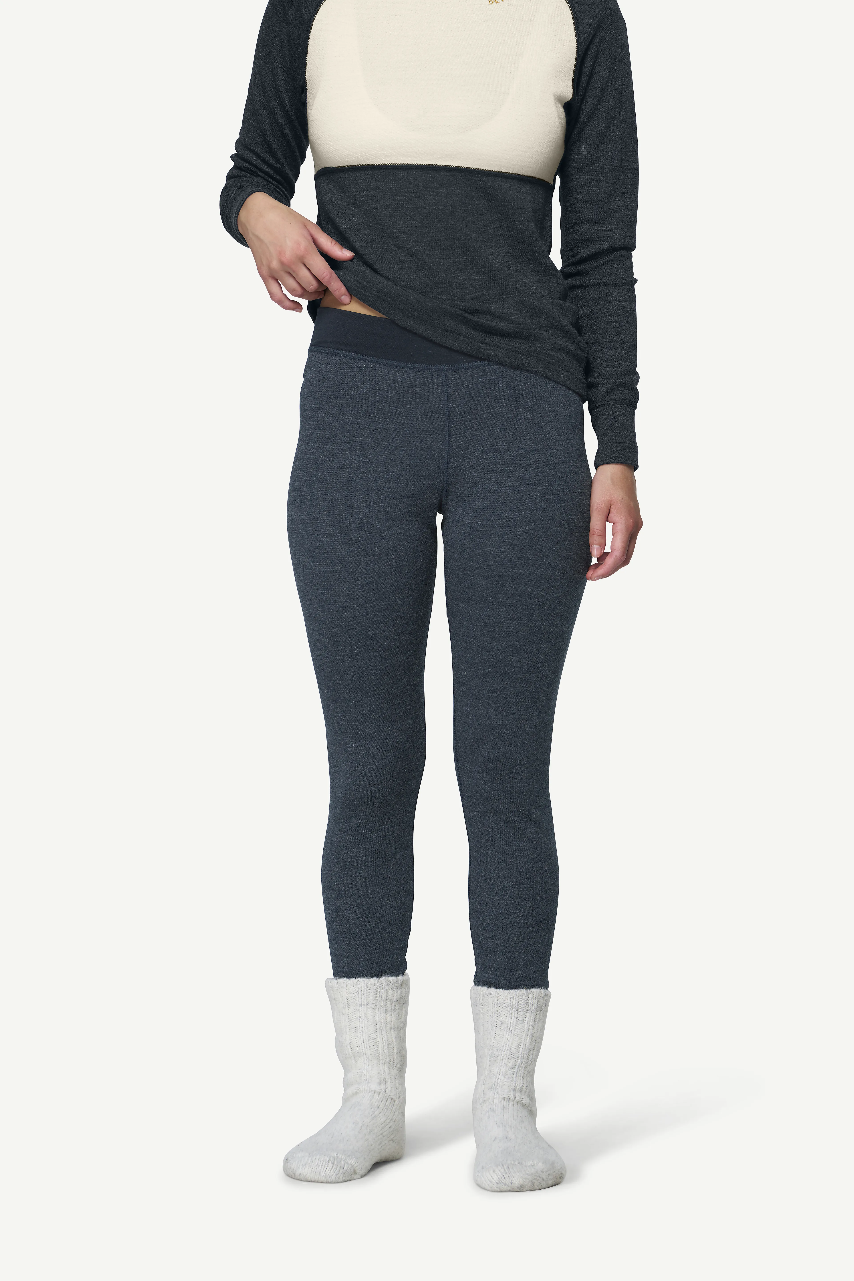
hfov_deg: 12.6
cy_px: 640
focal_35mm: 109
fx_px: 3878
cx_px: 427
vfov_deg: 18.8
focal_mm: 109
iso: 100
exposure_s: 1/50
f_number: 5.6
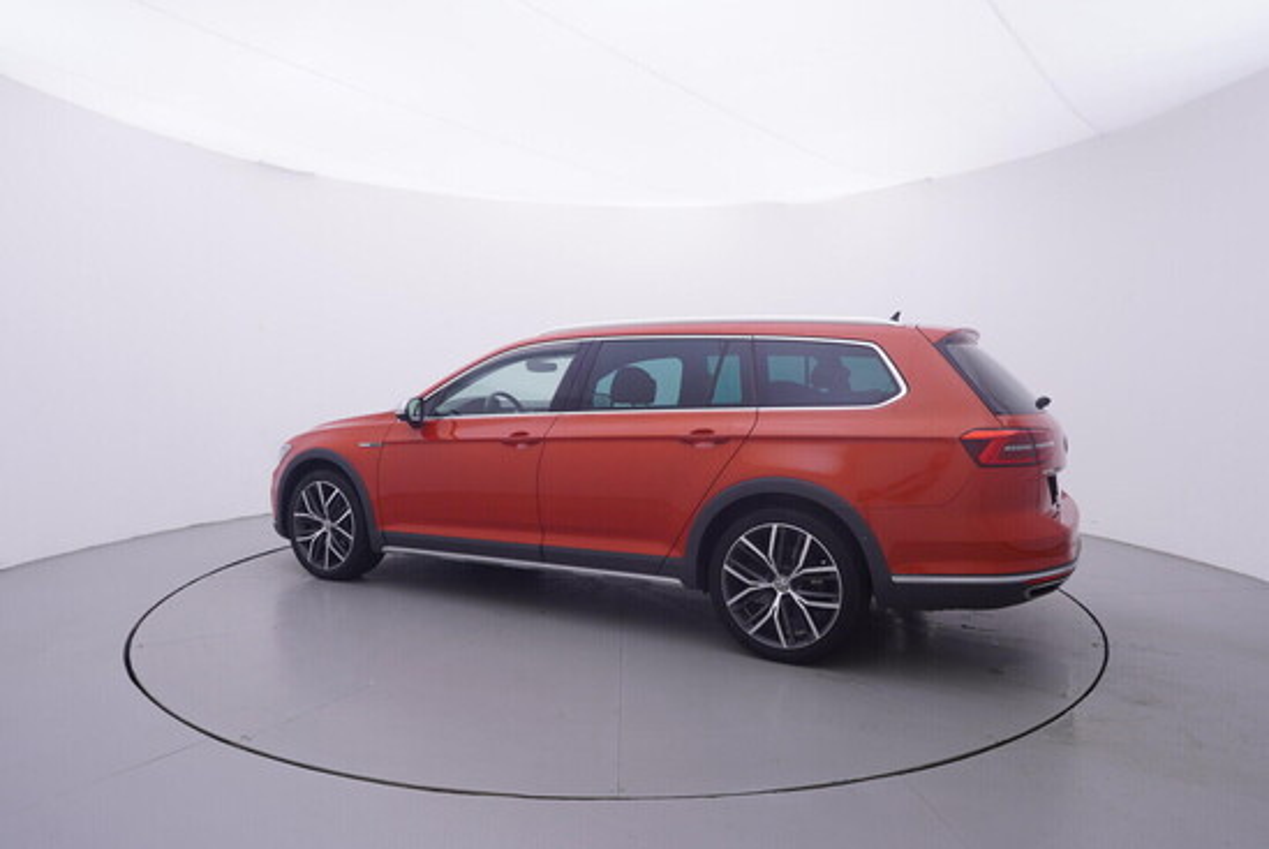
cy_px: 424
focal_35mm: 22
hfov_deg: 77.3
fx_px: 794
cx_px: 634
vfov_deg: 56.2
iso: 200
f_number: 5
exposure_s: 1/80
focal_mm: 15
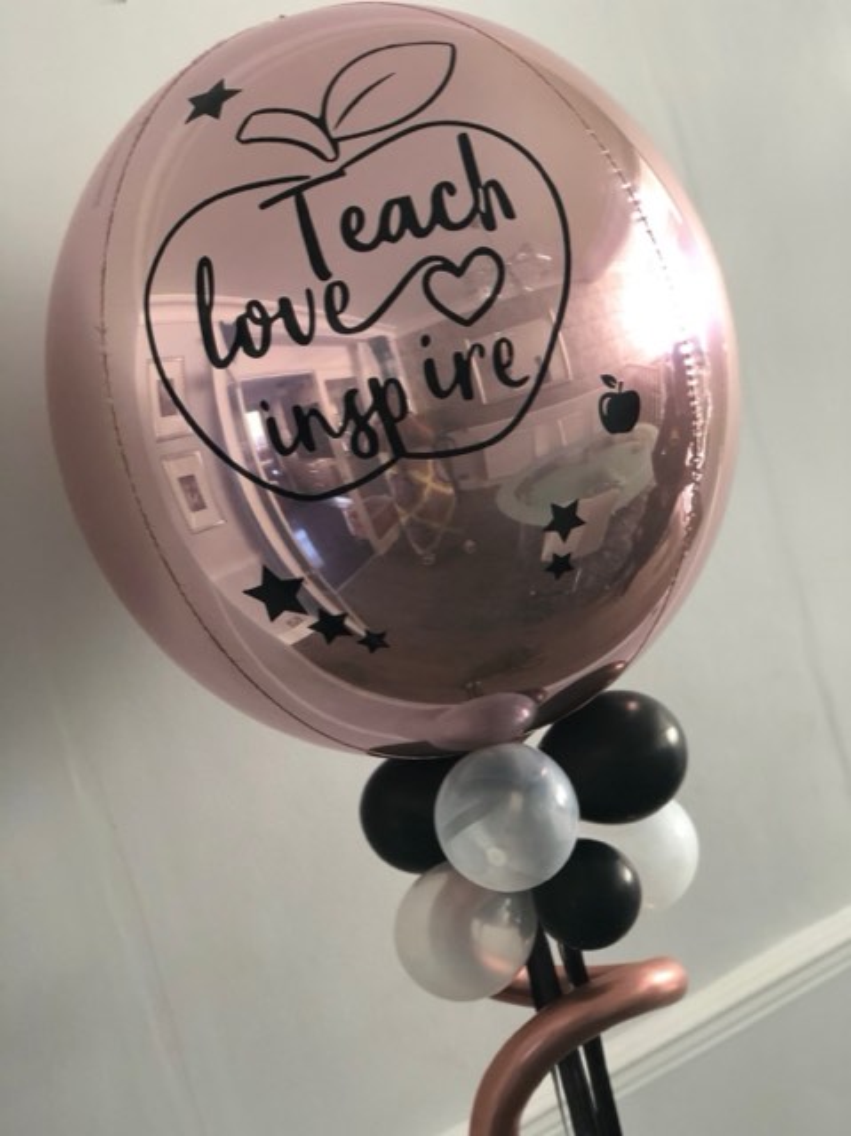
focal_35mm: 57
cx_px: 426
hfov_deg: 25.6
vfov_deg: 33.8
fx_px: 1871
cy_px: 568
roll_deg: +14.6
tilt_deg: -7.5
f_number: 2.8
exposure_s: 1/30
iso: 125
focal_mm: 6.6
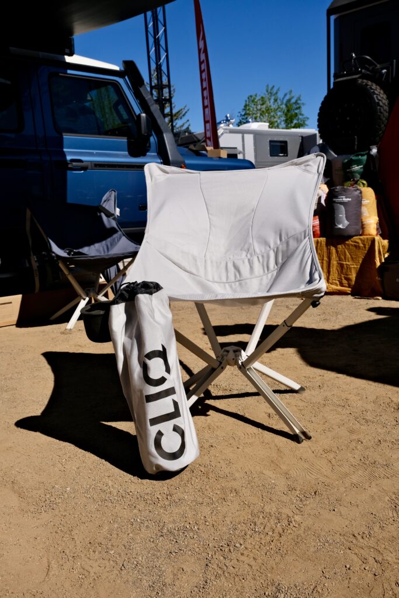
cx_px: 200
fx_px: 532
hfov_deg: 41.1
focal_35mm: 32
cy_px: 299
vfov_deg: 58.7
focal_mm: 21.2
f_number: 6.4
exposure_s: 1/2200
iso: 320
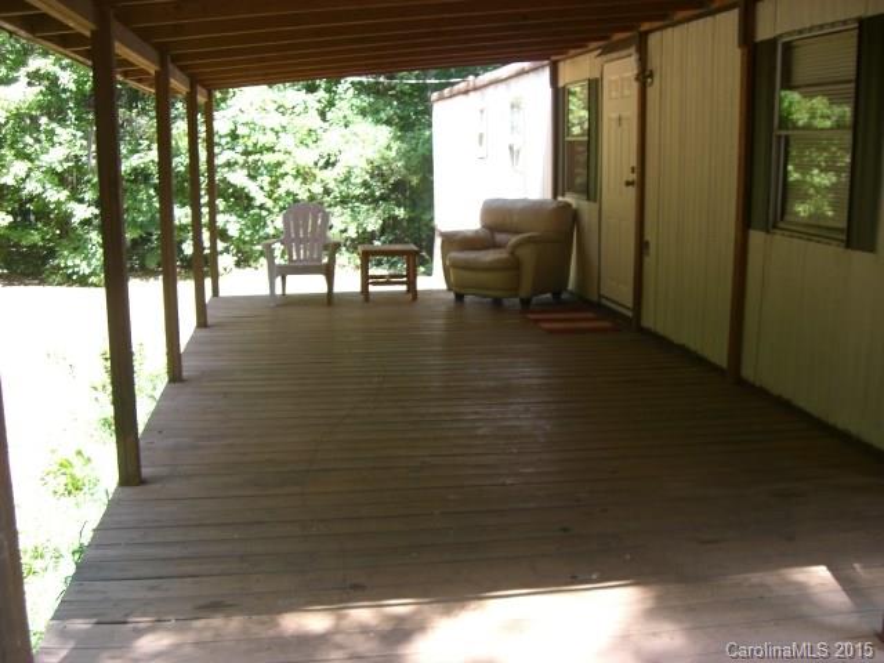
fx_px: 970
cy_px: 332
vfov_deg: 37.7
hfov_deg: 49.0
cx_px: 442
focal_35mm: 38
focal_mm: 6.2
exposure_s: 1/80
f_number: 2.7
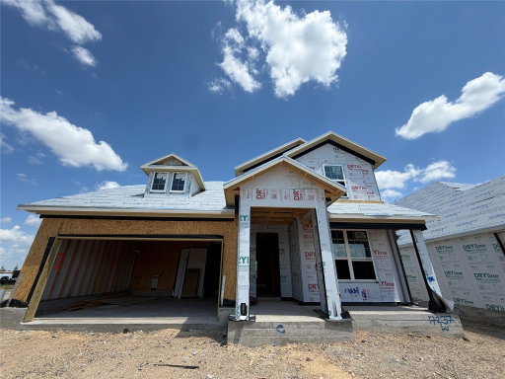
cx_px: 252
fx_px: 204
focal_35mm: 14
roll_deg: +0.4
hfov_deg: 102.1
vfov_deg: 85.7
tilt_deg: +23.6
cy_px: 190
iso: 20
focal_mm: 2.22
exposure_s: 1/985
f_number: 2.2
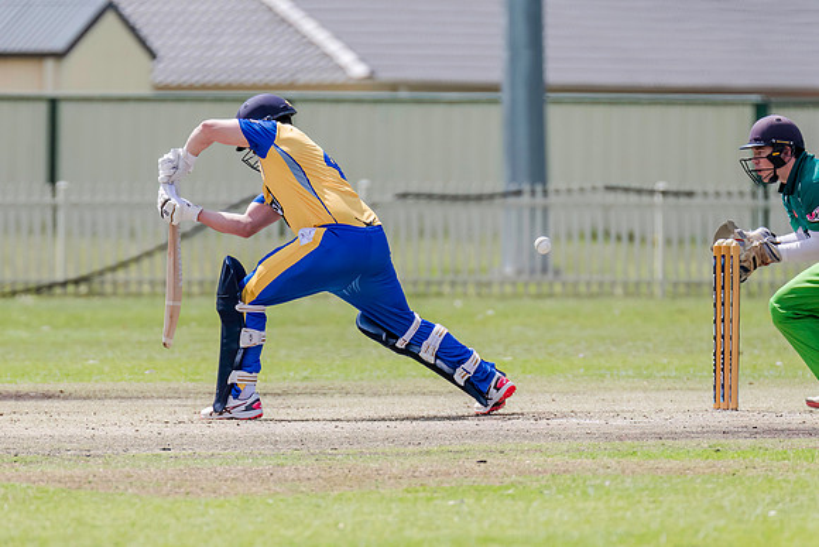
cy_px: 256
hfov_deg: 3.0
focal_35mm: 690
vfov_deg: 2.0
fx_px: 15704
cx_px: 307
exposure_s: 1/2500
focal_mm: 550
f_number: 6.3
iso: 800
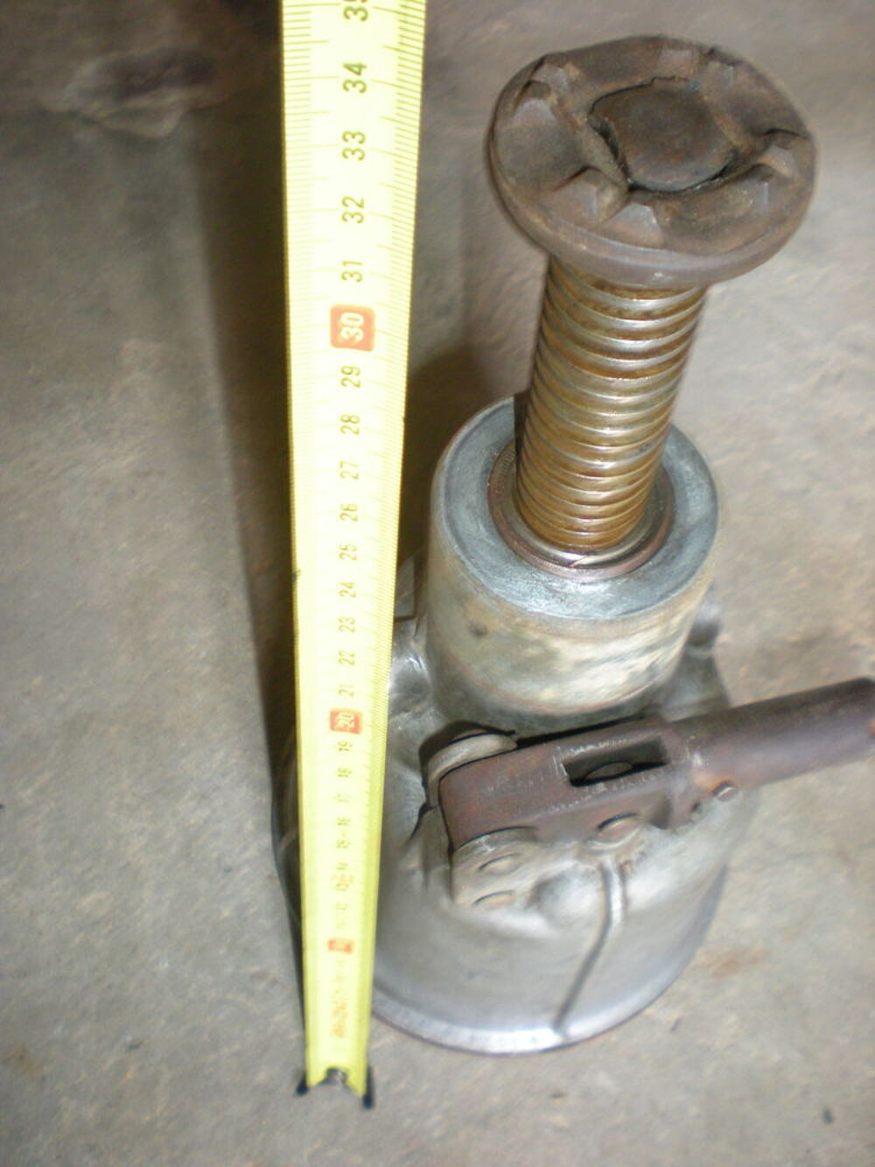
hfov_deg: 37.7
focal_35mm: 38
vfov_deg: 49.0
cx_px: 438
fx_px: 1281
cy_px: 584
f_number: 3.1
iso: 200
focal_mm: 6.3
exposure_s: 1/18.3
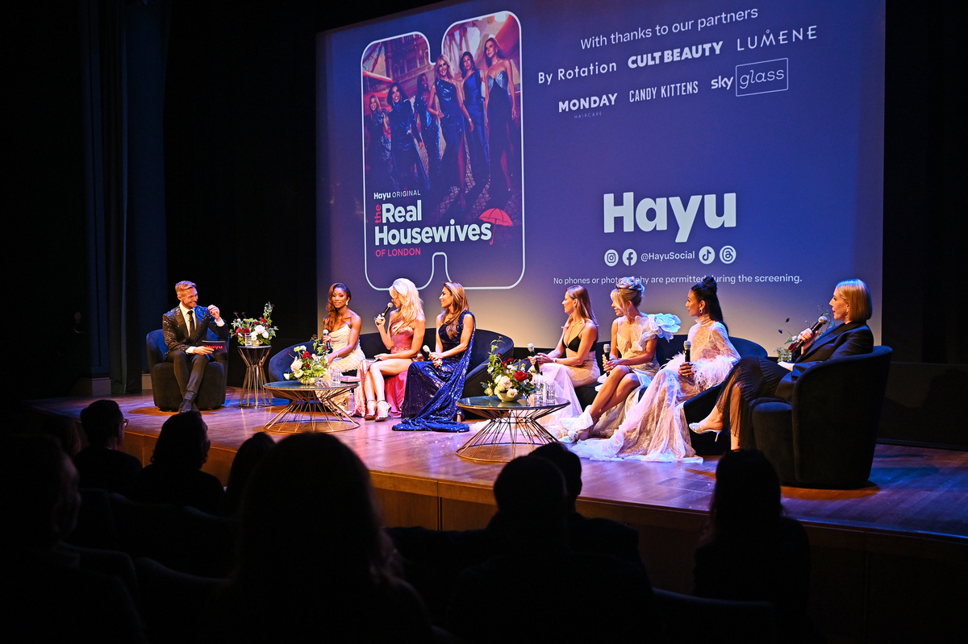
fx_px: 833
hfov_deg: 60.3
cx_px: 484
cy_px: 322
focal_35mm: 31
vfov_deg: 42.3
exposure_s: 1/320
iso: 1000
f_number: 2.8
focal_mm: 31
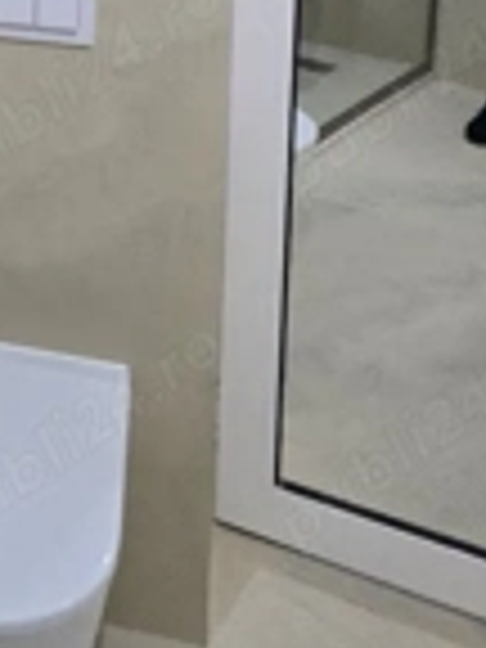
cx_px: -184
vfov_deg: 25.6
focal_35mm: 64
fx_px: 1198
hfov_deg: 20.5
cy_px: -212
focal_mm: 6.3
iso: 200
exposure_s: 1/101
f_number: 1.7
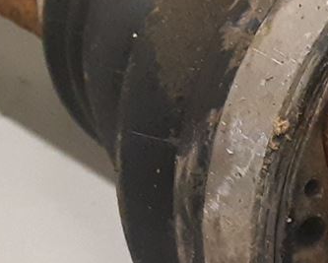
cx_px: 776
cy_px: 540
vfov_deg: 9.3
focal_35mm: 156
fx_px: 1516
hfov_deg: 10.6
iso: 250
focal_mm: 3.93
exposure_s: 1/50
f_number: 1.7
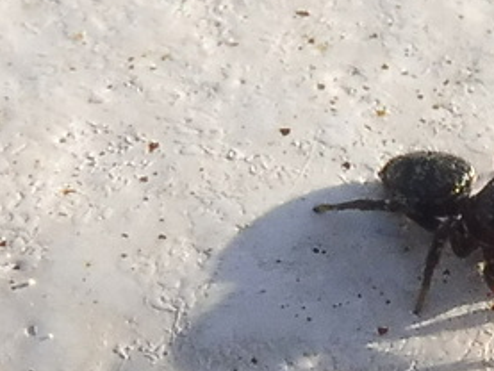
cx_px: 472
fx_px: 1057
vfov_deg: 19.8
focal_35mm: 74
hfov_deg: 25.3
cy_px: 275
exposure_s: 1/500
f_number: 4
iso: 100
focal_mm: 4.3
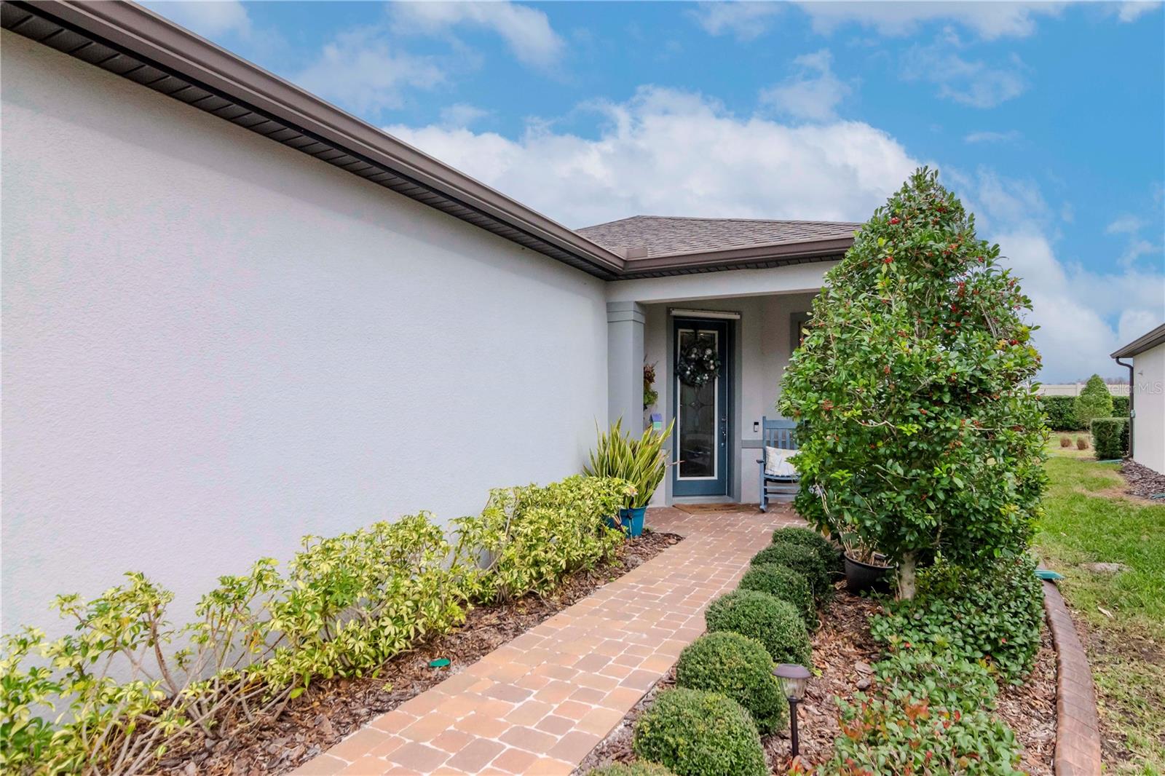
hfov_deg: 85.4
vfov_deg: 63.2
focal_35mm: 20
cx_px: 582
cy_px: 388
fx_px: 631
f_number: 8
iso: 1000
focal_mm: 13
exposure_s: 1/1600
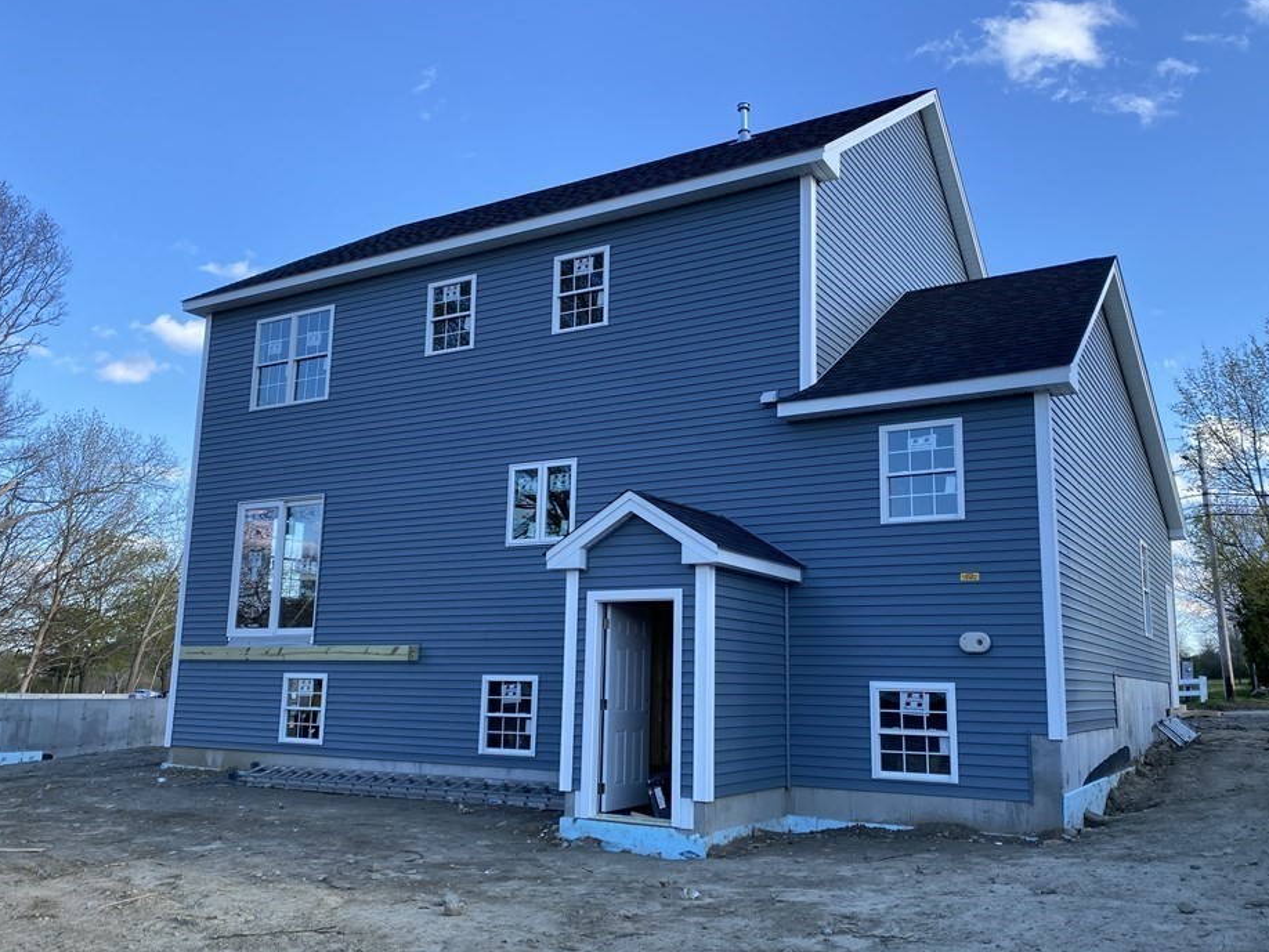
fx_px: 1063
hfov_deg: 61.6
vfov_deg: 48.2
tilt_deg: +10.9
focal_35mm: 29
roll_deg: -1.7
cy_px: 500
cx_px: 659
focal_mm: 4.25
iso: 32
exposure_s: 1/728
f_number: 1.8
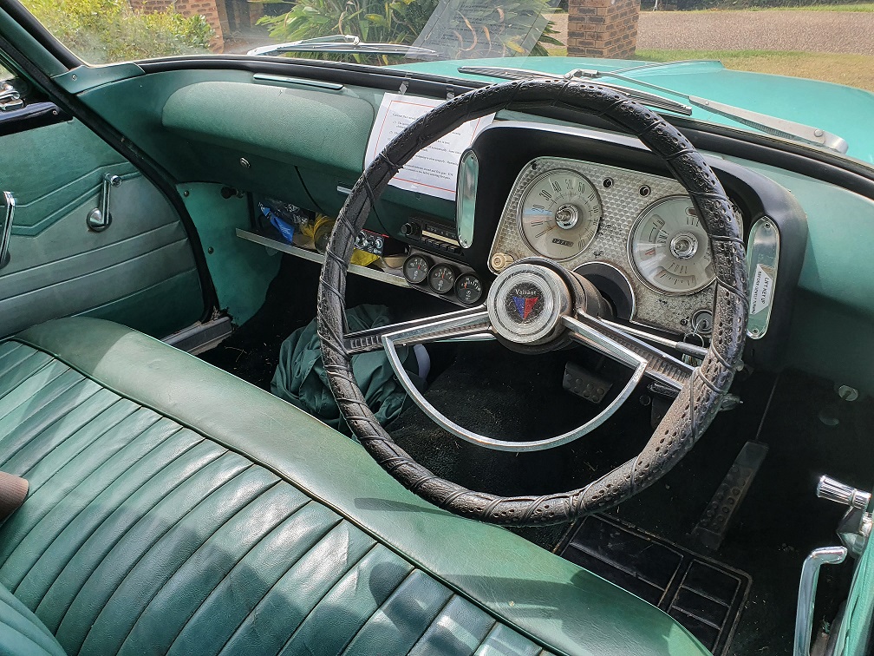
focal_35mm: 26
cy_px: 328
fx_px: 656
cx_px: 437
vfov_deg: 53.1
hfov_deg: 67.3
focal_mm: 4.32
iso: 50
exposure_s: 1/317
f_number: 2.4
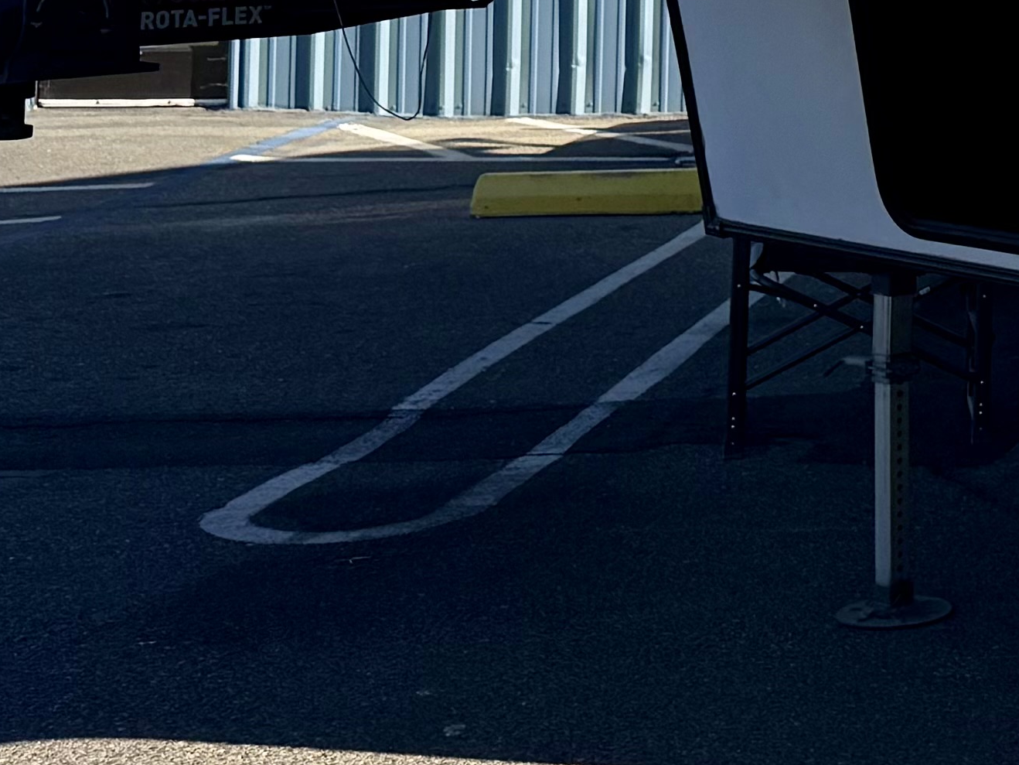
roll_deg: -0.1
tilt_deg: +5.6
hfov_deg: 17.2
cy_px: -398
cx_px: 1493
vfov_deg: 13.4
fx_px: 3062
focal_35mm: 104
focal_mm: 6.76
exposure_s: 1/6711
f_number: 1.78
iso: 80
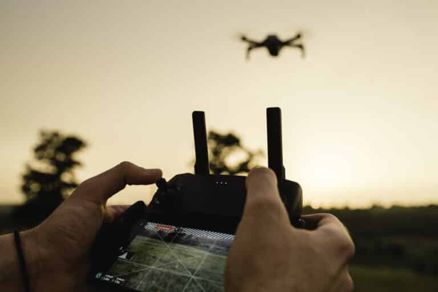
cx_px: 219
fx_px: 426
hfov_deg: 54.4
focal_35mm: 35
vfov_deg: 37.9
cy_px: 146
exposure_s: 1/100
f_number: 5
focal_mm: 35
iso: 400
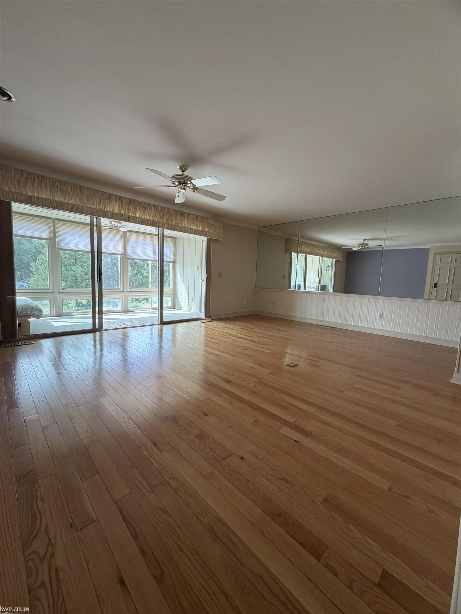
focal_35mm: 14
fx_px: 249
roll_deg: -1.7
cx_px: 230
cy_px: 307
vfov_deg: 102.1
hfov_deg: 85.7
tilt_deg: -6.6
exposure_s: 1/120
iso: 160
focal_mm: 2.22
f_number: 2.2
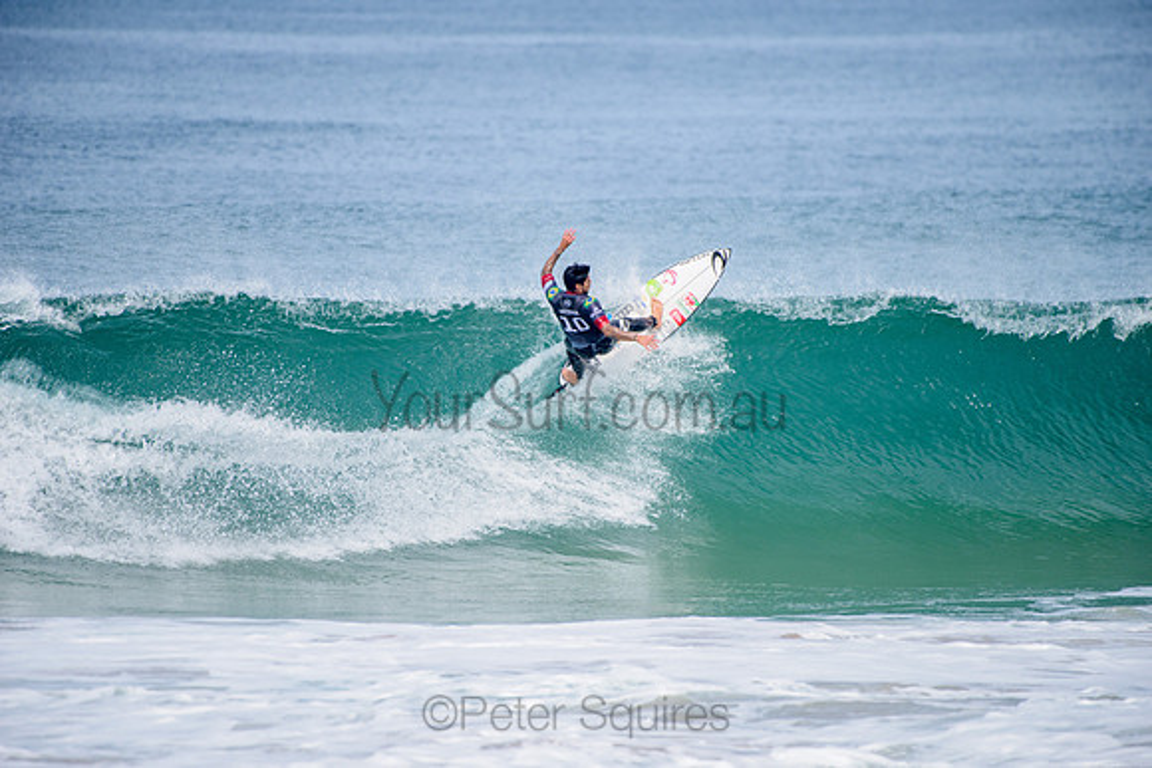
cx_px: 576
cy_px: 384
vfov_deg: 2.8
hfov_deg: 4.1
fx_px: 16003
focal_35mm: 500
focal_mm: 500
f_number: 5.6
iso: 250
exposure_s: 1/2000
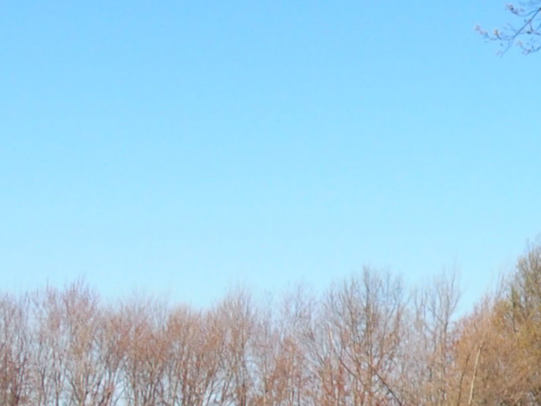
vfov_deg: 11.0
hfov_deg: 13.7
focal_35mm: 135
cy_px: 262
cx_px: 833
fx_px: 2110
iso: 100
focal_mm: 6
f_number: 4.5
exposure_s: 1/500
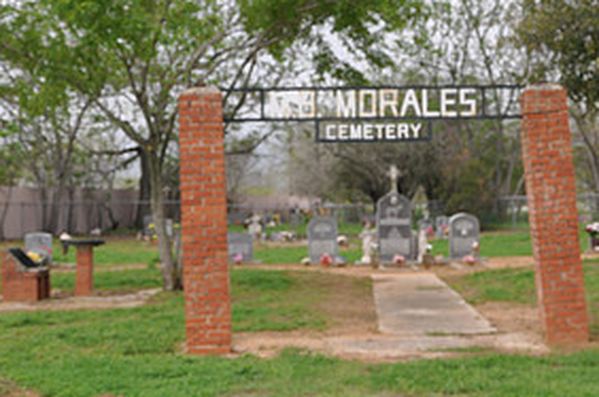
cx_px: 384
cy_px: 141
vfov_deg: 17.6
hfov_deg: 26.2
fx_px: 1279
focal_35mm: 77
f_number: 5.6
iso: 200
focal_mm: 25
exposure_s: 1/125
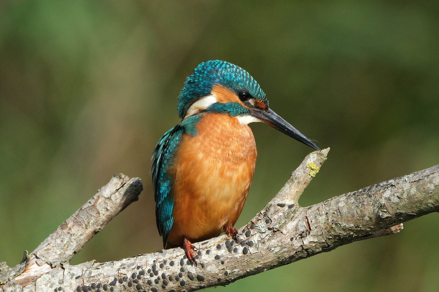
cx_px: 220
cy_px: 146
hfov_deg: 2.3
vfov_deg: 1.5
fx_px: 10976
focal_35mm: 900
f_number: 8
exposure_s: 1/2000
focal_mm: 600
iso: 1600
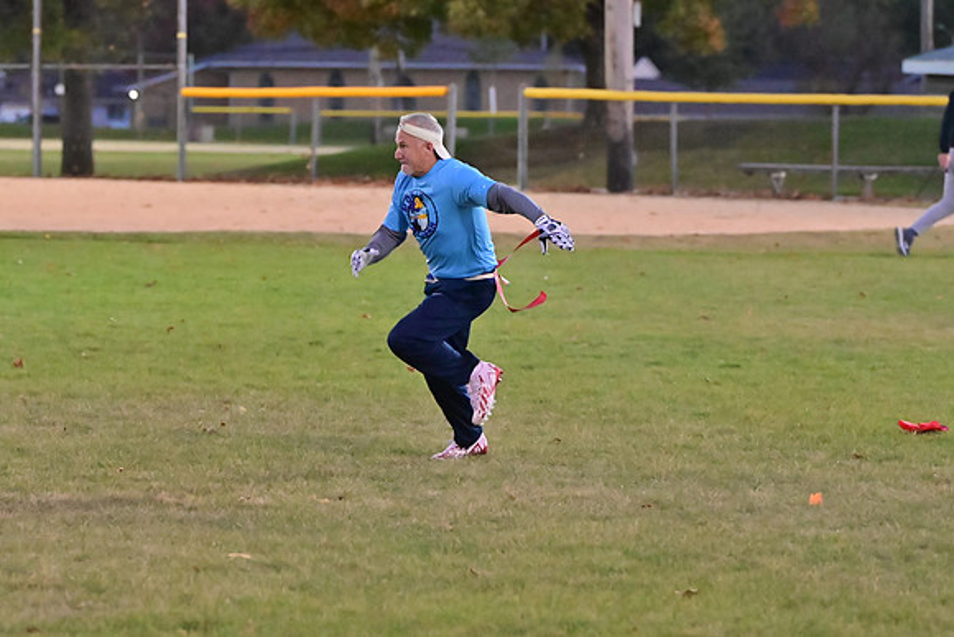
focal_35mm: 202
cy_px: 318
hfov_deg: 10.2
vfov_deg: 6.8
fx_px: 5354
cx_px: 477
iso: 6400
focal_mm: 135
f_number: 4
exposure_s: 1/640
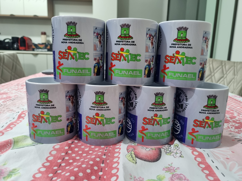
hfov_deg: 67.3
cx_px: 121
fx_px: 182
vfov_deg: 53.1
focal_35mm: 26
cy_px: 90
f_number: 1.8
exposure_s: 1/40
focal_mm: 5.4
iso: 400
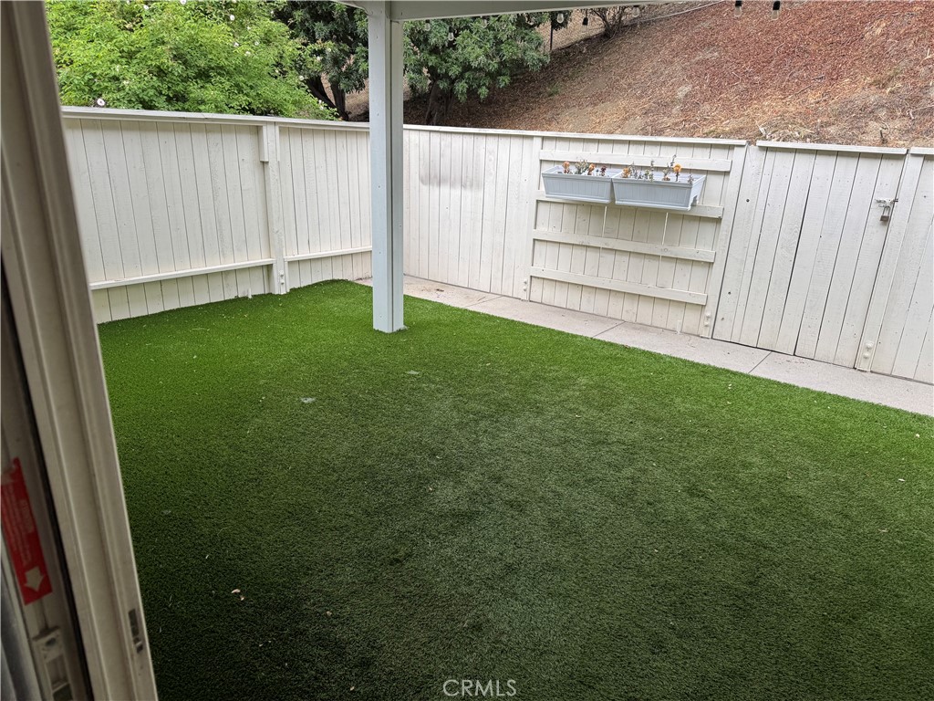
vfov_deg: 56.8
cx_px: 467
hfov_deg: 71.6
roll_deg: -1.8
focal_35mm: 24
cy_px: 350
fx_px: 648
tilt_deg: -20.1
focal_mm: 6.76
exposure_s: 1/864
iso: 80
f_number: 1.78
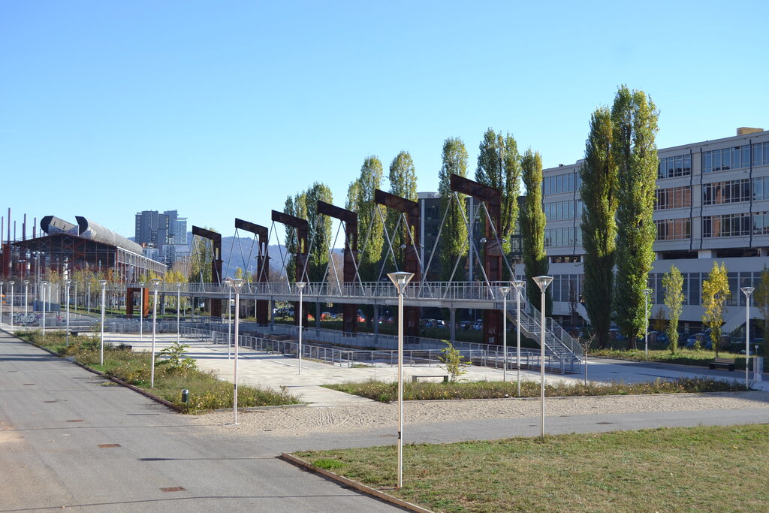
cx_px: 384
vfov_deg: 26.5
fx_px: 1089
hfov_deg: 38.9
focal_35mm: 51
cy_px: 256
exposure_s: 1/200
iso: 100
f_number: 7.1
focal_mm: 34
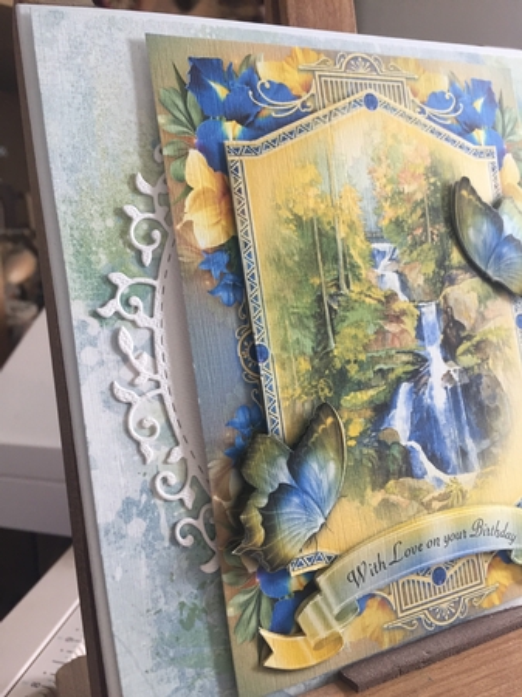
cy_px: 348
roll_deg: +1.3
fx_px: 584
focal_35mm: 29
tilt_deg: -14.0
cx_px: 261
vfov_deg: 61.7
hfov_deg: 48.2
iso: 50
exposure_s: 1/33
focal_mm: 4.15
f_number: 2.2
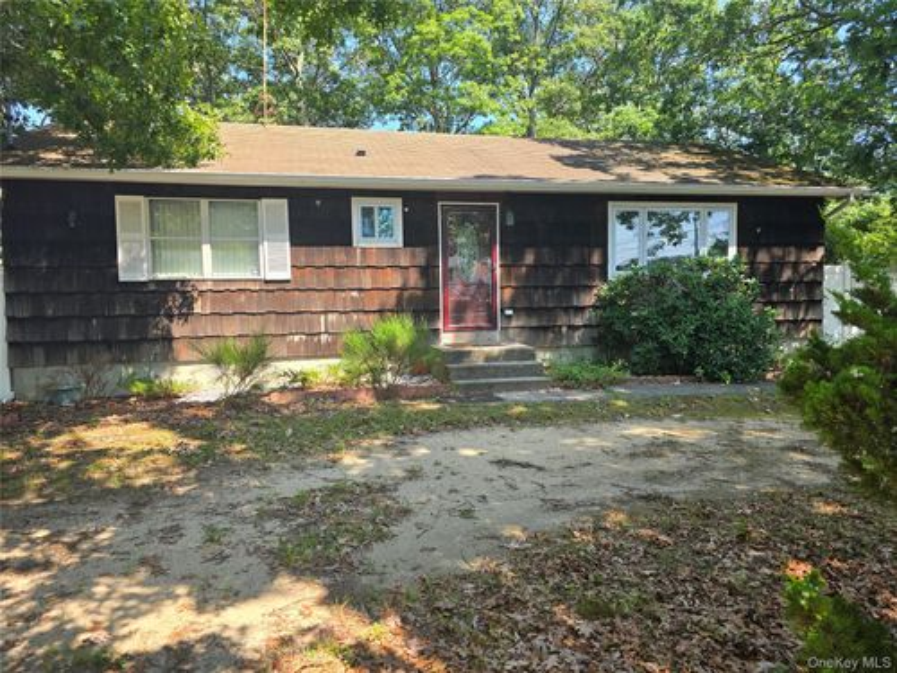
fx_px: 596
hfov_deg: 73.9
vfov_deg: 58.9
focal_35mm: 23
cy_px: 336
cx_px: 448
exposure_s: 1/180
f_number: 1.7
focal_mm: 6.3
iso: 12
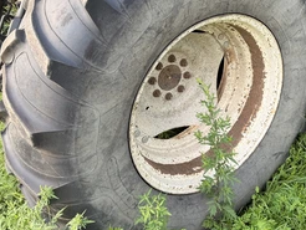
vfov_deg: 36.3
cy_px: 66
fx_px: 345
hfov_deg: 47.1
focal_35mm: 39
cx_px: 202
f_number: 1.78
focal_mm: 6.76
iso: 80
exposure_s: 1/840
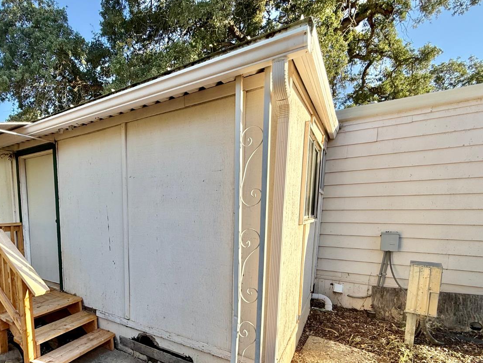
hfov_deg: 81.9
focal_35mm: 19
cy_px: 241
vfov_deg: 66.9
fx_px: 265
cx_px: 163
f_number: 2.2
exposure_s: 1/574
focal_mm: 2.22
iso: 64
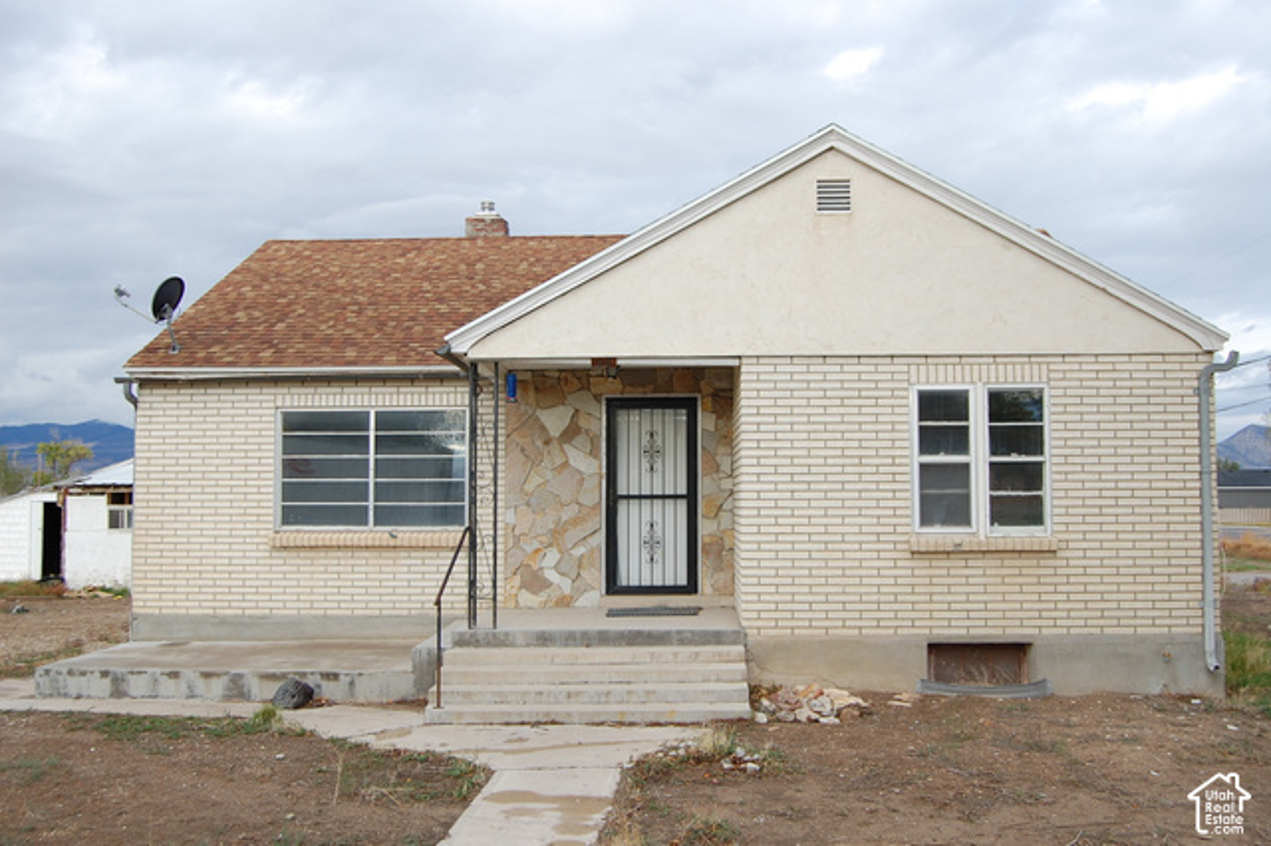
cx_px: 636
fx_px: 1270
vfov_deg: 36.8
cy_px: 423
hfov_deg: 53.2
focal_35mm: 36
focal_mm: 24
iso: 200
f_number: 8
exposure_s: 1/160
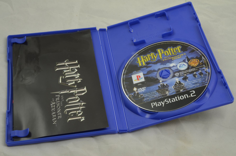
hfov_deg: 33.5
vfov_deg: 22.5
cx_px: 118
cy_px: 78
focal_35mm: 60
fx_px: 393
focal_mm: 40
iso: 100
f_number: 20
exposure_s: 1/1.6
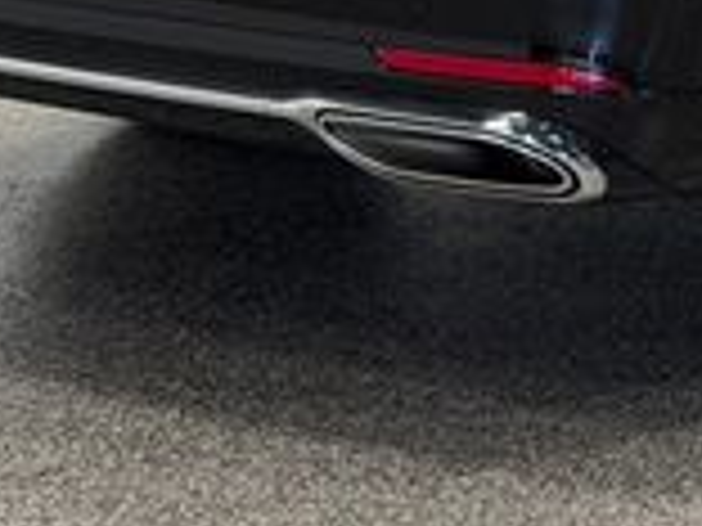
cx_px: 864
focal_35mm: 197
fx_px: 3995
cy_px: -472
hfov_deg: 9.9
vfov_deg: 7.3
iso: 64
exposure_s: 1/242
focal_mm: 6.76
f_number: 1.78
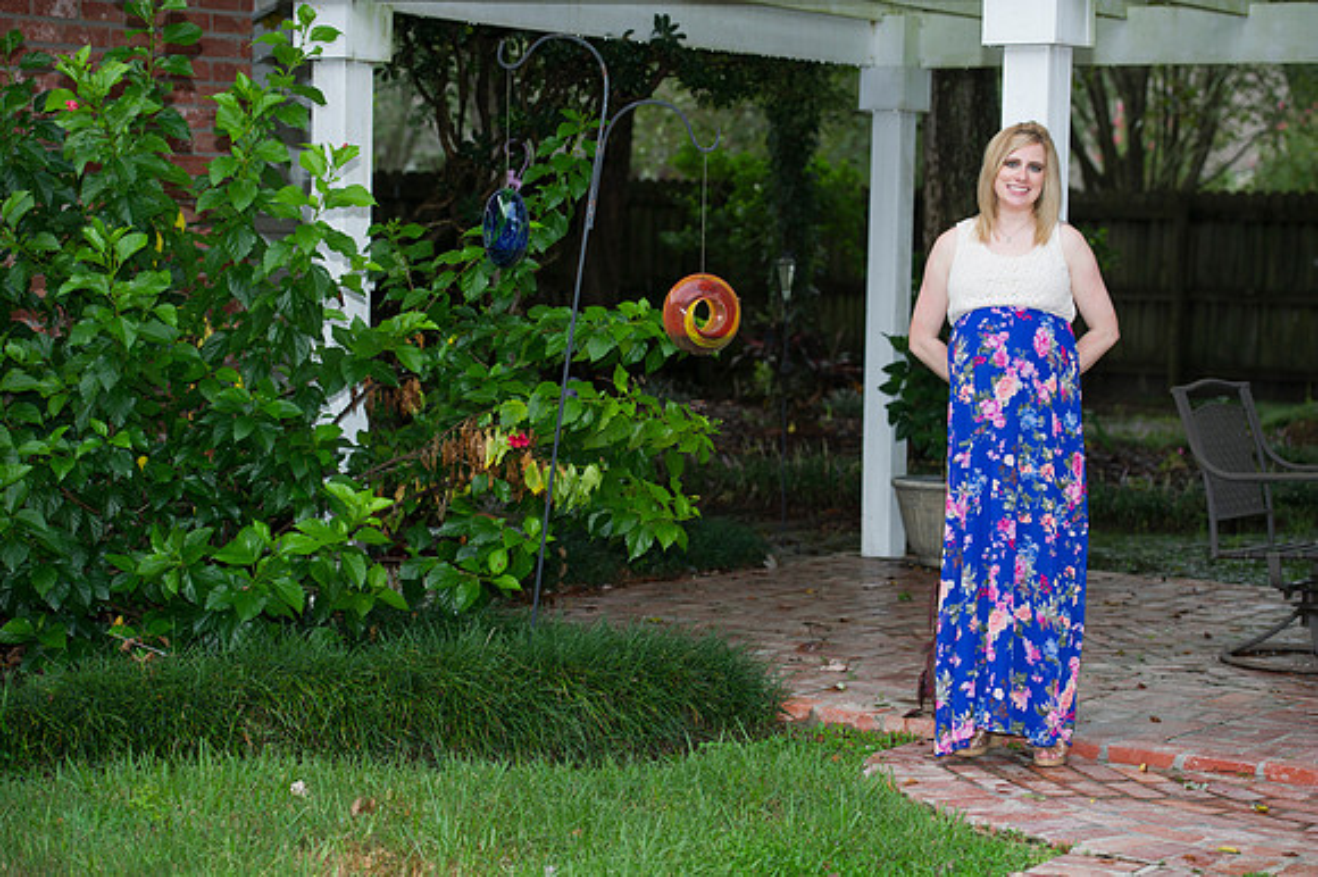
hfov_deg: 25.4
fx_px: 2927
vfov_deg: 17.0
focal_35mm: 80
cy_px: 438
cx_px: 659
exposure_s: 1/250
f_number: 3.5
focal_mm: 80
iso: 640
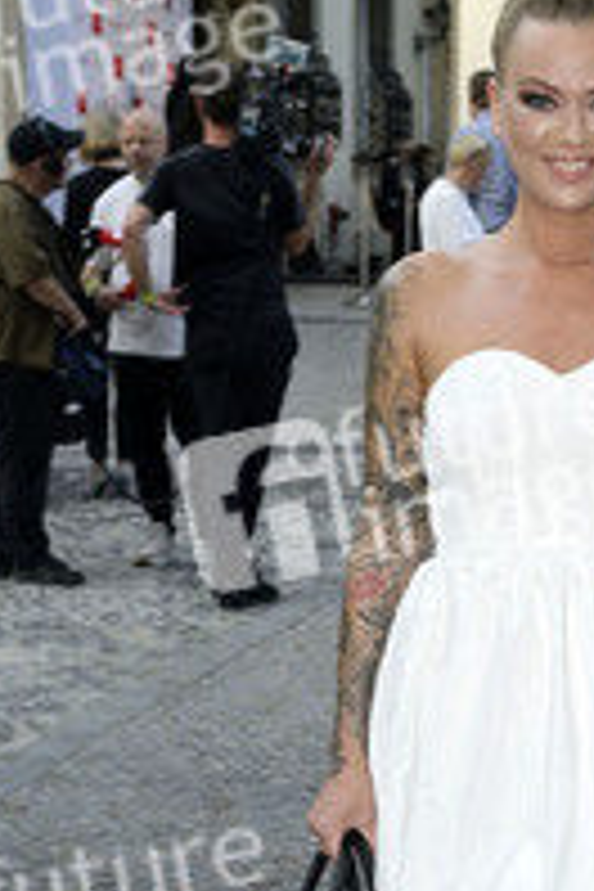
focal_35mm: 105
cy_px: 711
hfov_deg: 12.9
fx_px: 2599
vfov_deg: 19.3
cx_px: 540
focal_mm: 52
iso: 1000
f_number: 5.6
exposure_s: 1/250
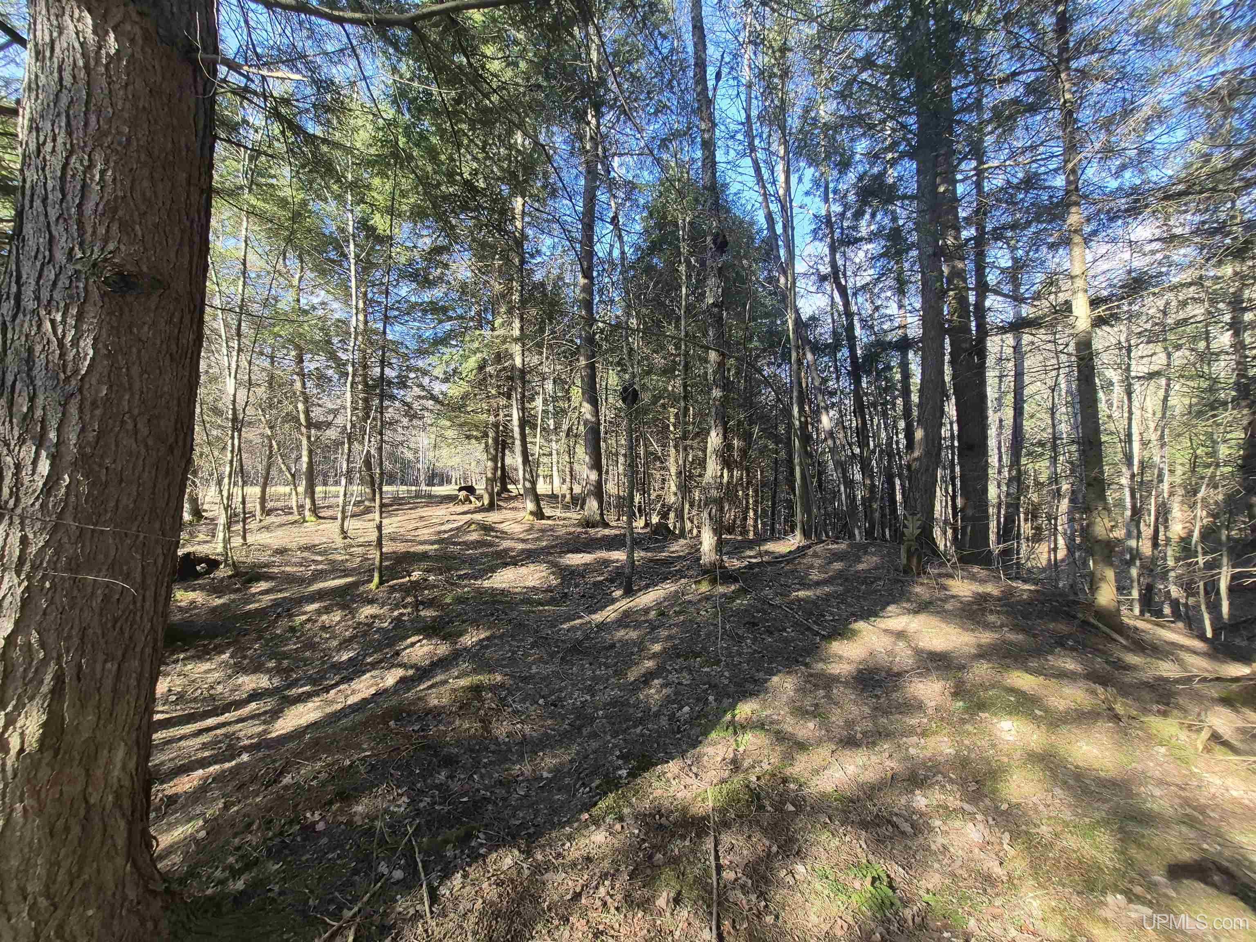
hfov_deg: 106.2
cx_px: 628
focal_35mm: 13
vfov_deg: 89.9
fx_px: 472
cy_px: 471
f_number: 2.2
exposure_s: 1/120
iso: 125
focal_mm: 1.74
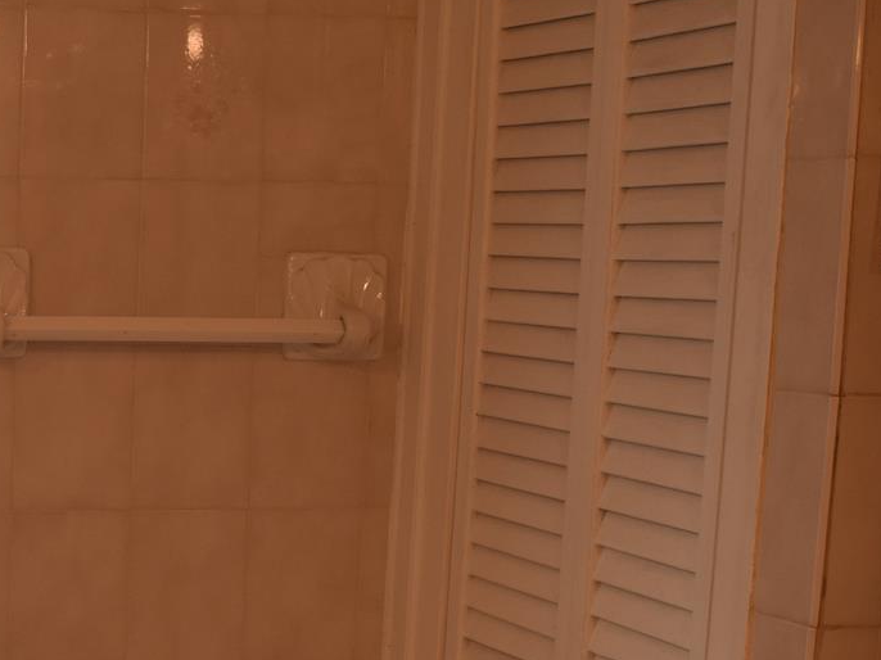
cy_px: 676
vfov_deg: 16.0
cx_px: -241
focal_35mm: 90
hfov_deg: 20.0
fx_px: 2301
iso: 400
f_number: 4.5
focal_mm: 21
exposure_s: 1/80
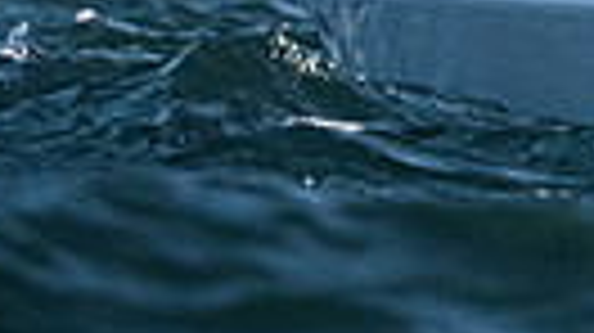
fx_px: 39219
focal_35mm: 2492
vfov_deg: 0.5
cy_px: -541
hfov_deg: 0.9
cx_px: 1044
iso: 400
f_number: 6.3
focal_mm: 400
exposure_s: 1/4000
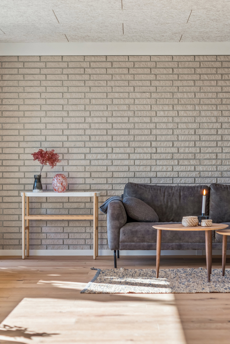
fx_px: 719
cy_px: 172
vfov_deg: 27.0
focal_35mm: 75
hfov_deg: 18.2
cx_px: 115
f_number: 2.2
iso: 250
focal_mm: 50
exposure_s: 1/850
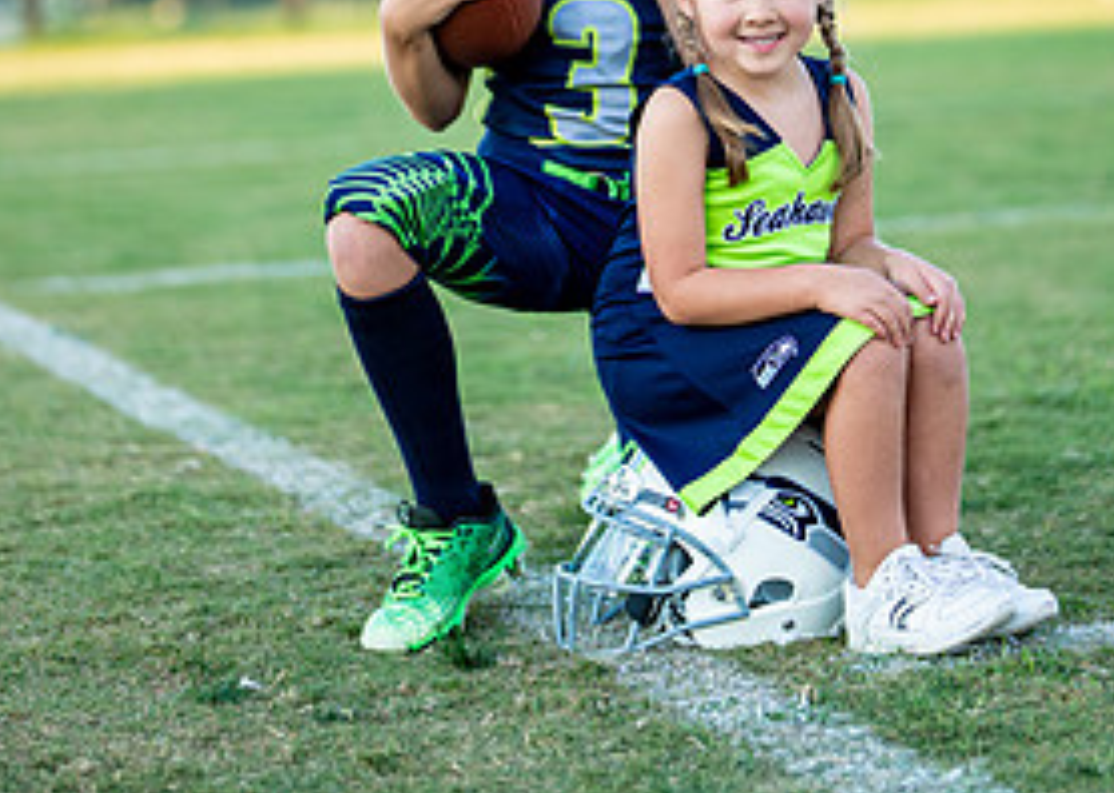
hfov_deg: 16.3
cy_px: -46
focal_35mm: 123
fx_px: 3888
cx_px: 586
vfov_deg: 11.5
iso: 160
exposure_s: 1/1600
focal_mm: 50
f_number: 1.2
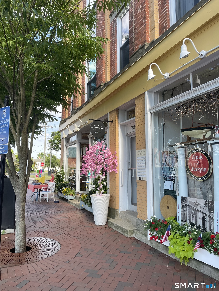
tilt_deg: +7.3
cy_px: 146
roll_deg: -0.5
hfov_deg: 53.1
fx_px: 219
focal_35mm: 26
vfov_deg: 67.3
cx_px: 110
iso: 32
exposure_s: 1/454
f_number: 1.6
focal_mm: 4.2
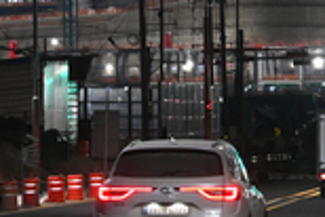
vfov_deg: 3.9
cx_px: 300
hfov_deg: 5.9
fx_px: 3163
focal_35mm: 350
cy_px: -131
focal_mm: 90
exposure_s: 1/160
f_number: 5
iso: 8000
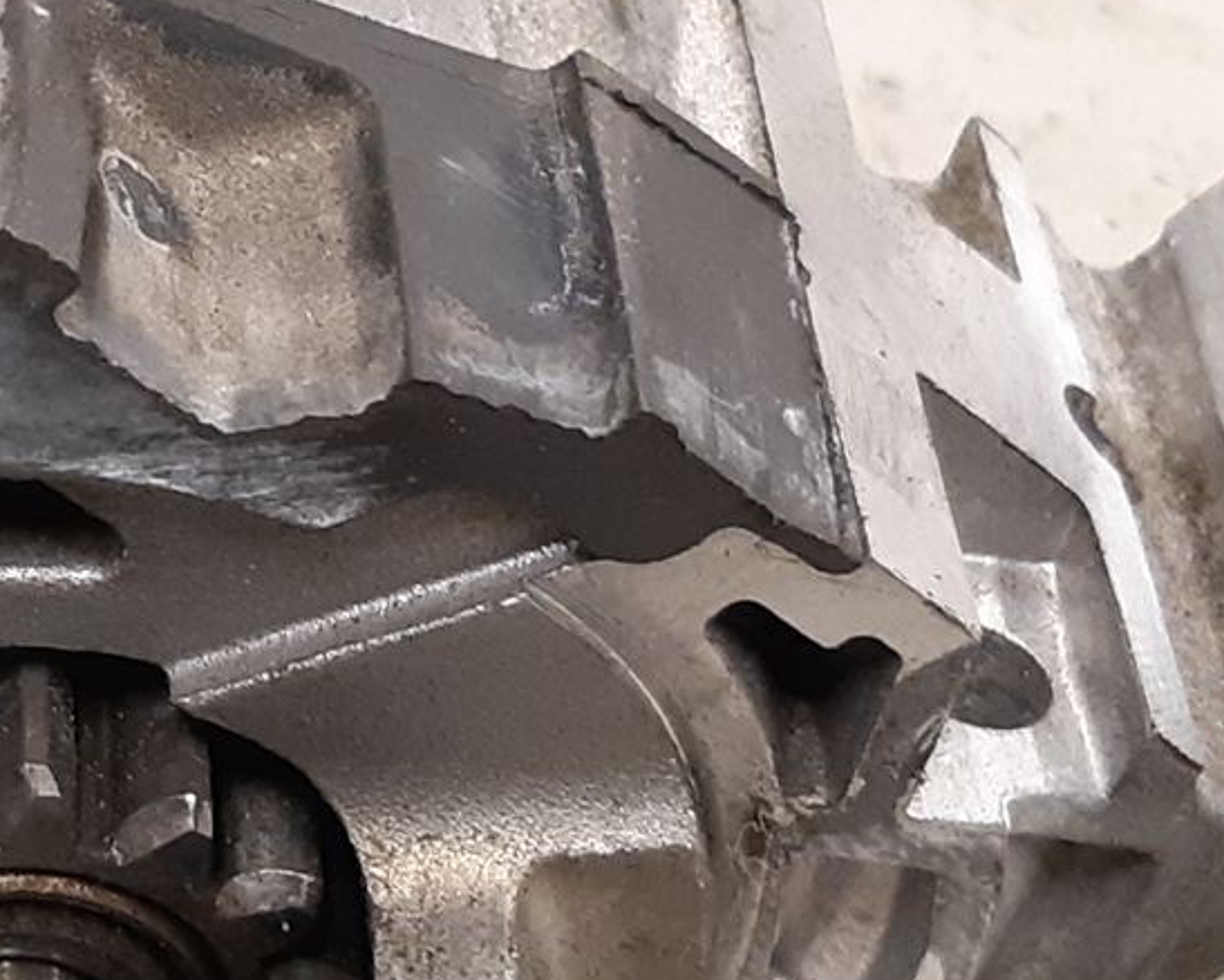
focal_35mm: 95
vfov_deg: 16.2
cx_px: -4
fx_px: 3443
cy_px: 439
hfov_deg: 19.6
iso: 250
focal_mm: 3.93
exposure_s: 1/33
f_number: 1.7
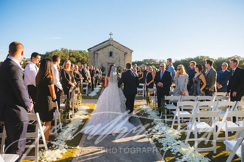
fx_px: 176
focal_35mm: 26
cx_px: 122
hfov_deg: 69.4
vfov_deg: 49.5
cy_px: 81
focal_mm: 26
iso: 100
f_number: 3.5
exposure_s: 1/640
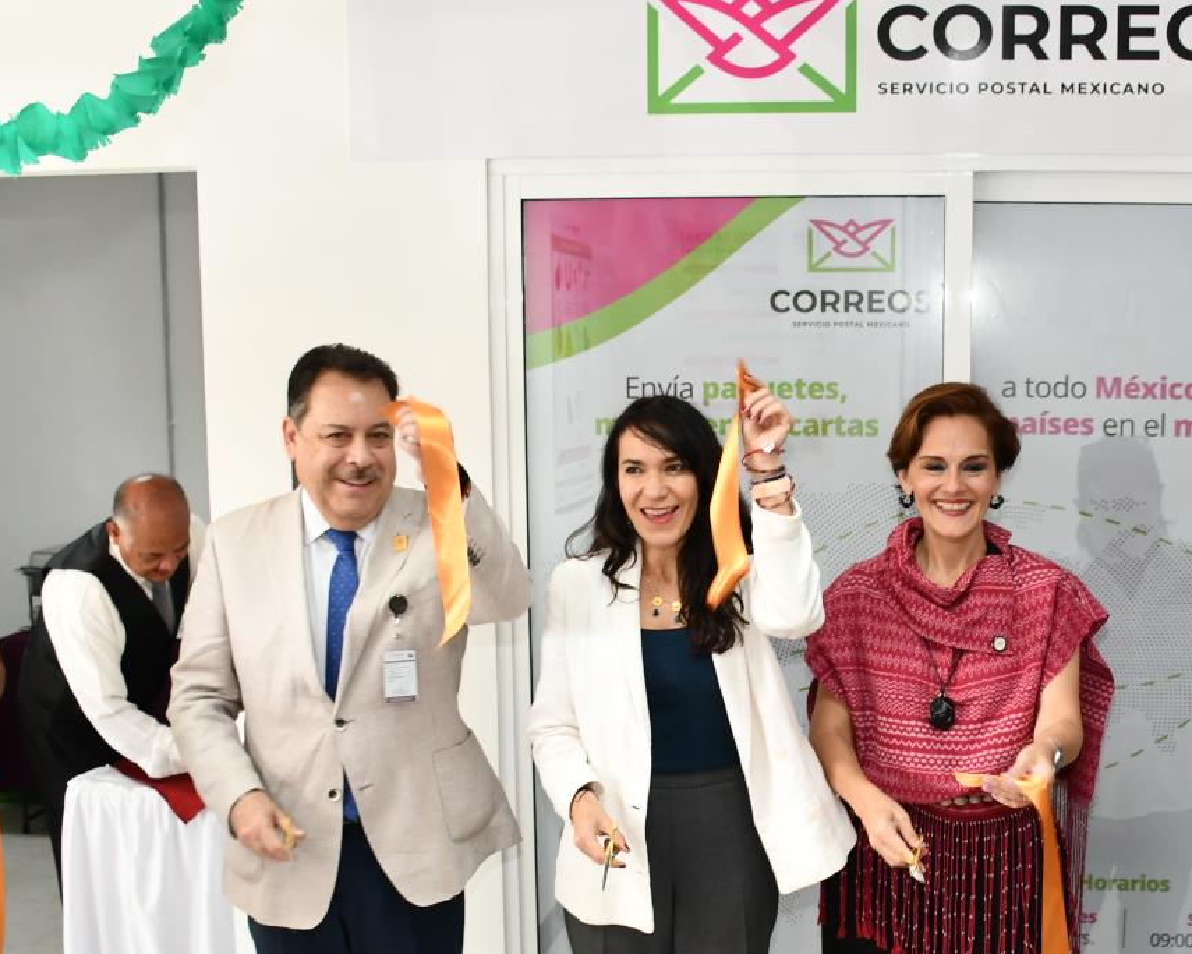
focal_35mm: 48
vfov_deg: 31.2
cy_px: 642
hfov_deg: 38.2
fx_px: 1693
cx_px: 825
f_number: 4
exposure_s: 1/60
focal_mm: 18
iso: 640
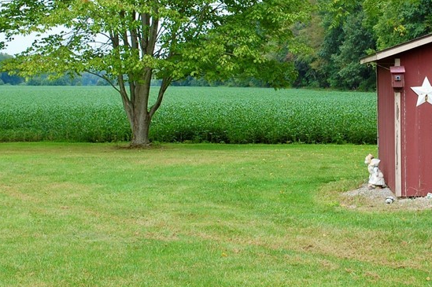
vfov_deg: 14.6
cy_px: 12
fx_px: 1103
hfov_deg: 22.1
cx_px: 286
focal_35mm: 92
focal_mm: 31
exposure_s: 1/250
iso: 200
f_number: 8
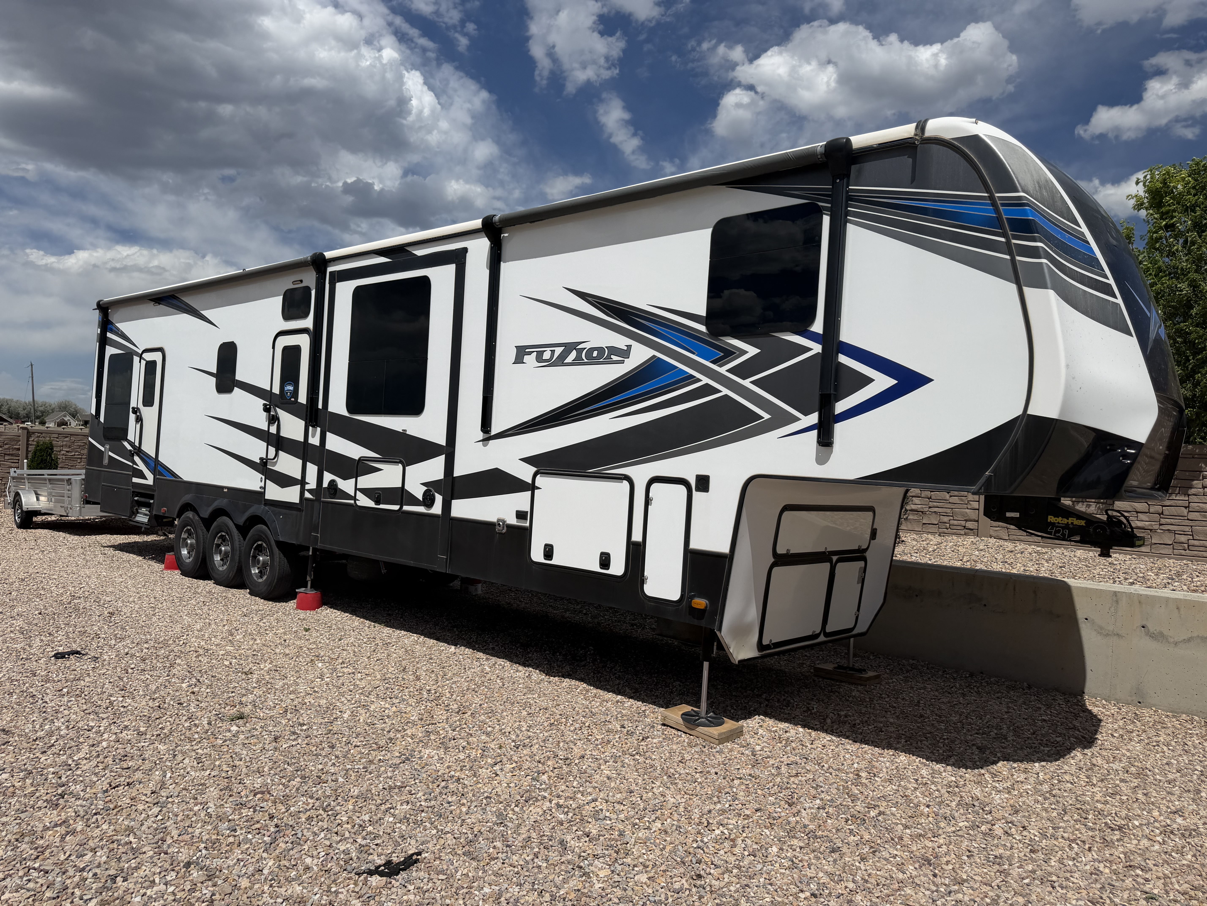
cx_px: 604
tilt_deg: +0.3
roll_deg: -2.3
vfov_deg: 56.8
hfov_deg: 71.6
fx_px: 837
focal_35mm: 24
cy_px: 453
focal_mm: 6.76
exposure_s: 1/14286
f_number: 1.78
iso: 80
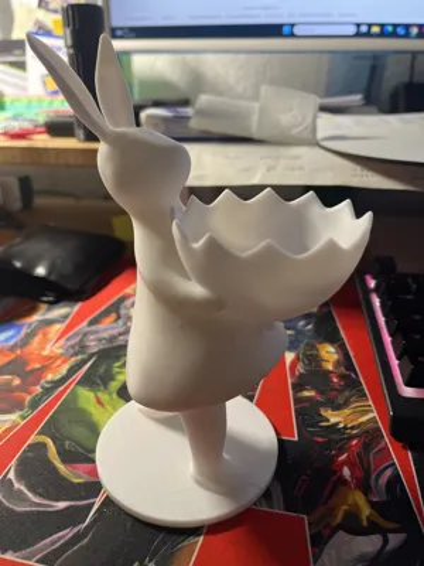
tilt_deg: -24.4
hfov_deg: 53.1
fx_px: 425
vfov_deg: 67.3
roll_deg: -0.1
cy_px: 283
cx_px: 212
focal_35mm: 26
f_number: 1.6
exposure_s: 1/96
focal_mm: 5.1
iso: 125
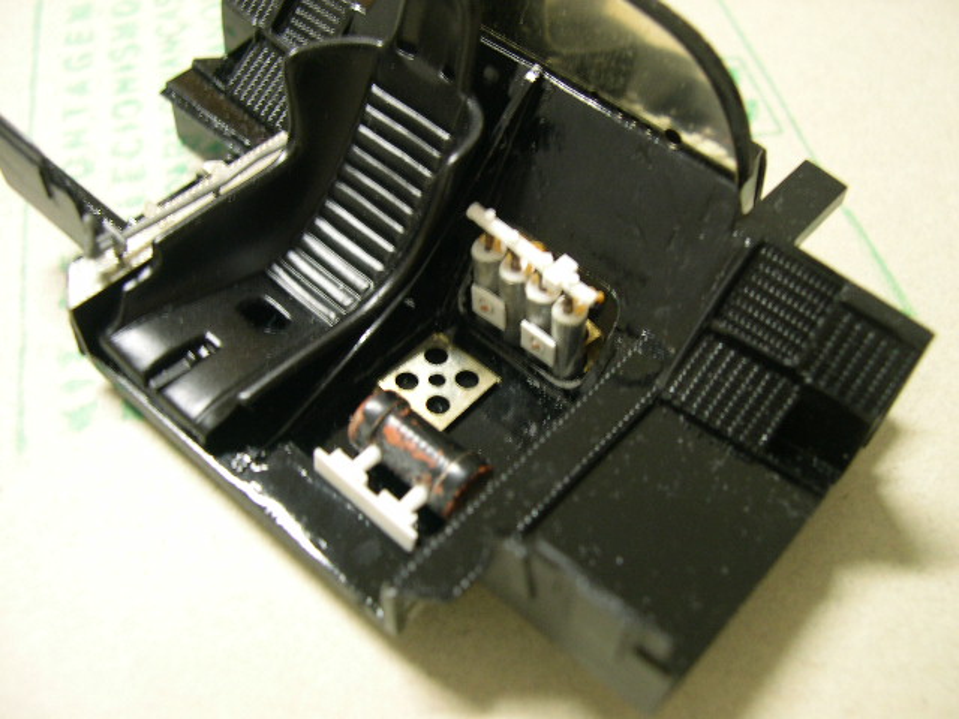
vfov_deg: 37.7
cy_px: 360
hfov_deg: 49.0
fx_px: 1053
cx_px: 480
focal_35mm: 38
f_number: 2.8
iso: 100
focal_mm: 8
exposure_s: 1/1.9
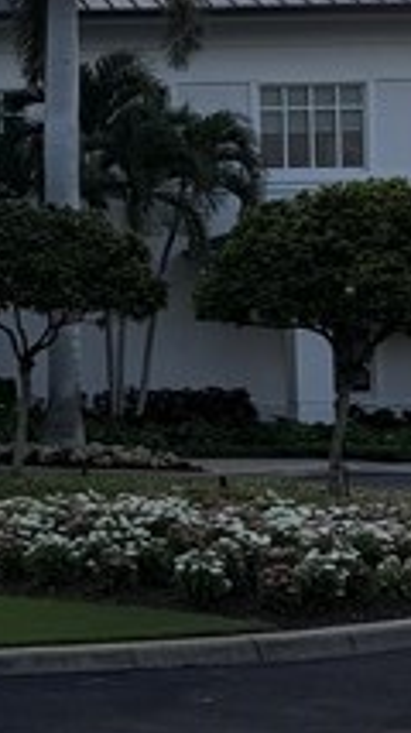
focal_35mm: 125
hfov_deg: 8.8
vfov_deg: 17.1
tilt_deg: +3.0
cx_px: -572
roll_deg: +1.3
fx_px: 2428
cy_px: 257
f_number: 1.78
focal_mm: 6.76
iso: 80
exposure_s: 1/2703
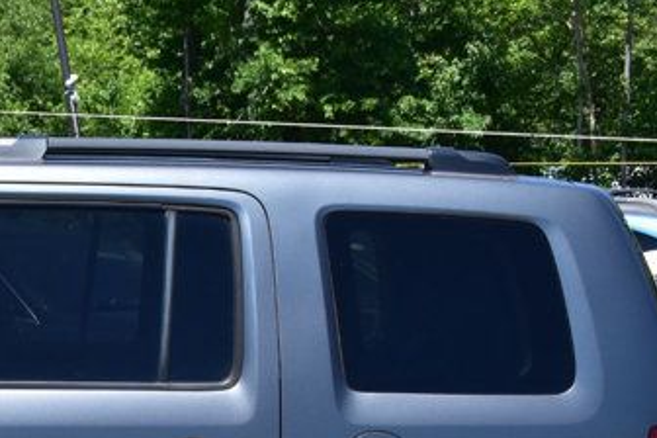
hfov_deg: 13.9
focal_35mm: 142
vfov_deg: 9.4
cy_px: 651
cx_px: -203
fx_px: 2583
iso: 400
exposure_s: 1/500
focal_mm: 31
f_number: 11
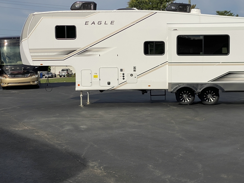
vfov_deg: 21.0
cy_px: 94
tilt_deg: -3.8
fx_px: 494
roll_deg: +1.0
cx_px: 159
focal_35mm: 70
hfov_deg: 27.6
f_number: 2
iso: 20
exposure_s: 1/4348
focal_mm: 6
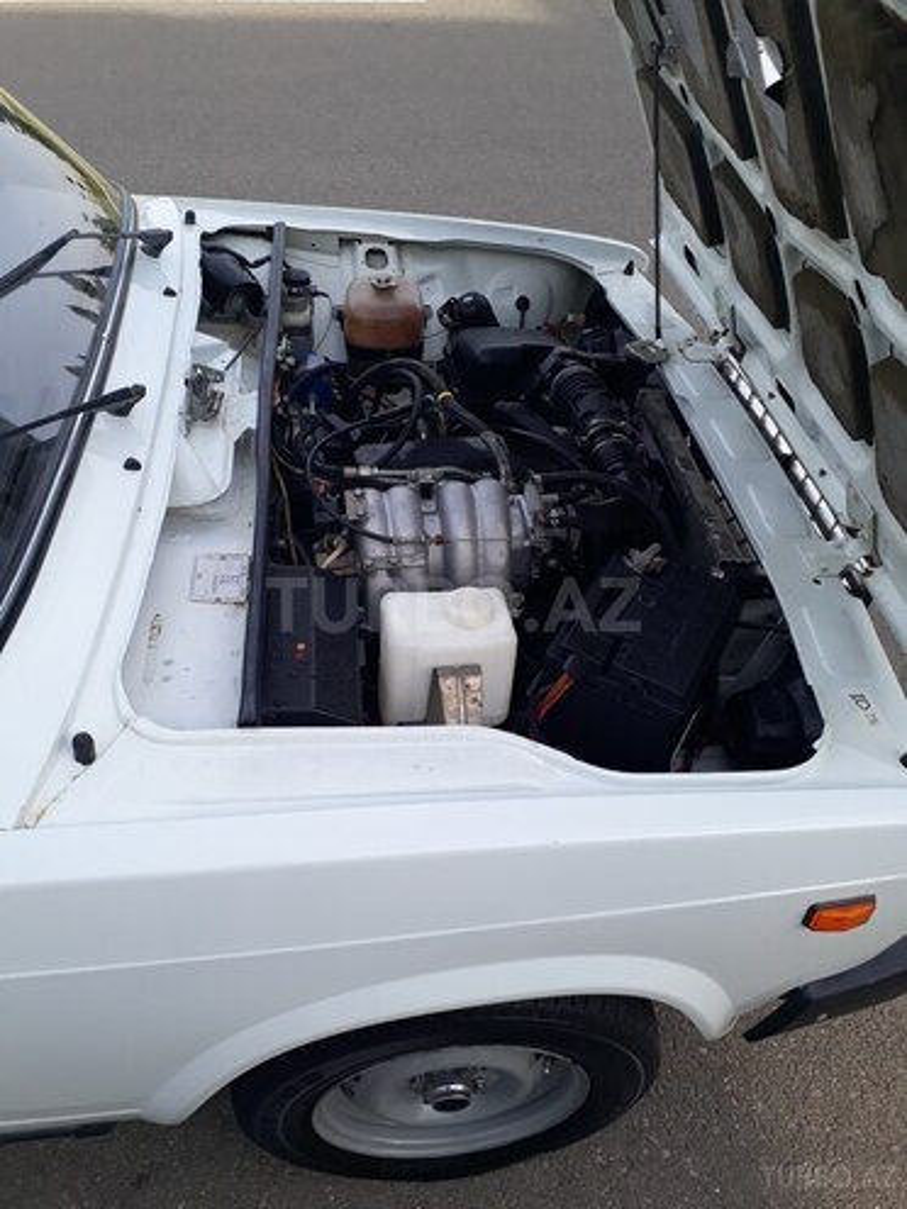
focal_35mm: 27
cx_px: 454
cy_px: 604
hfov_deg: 51.4
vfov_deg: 65.3
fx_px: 943
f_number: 1.9
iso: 40
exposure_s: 1/461
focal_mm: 3.6
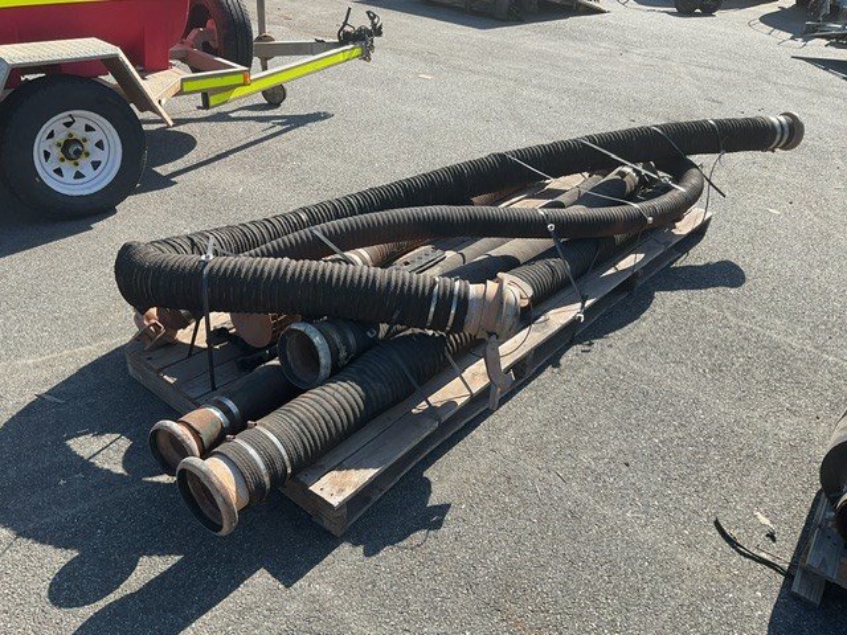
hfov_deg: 61.7
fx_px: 710
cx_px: 424
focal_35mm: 29
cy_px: 318
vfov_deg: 48.2
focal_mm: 3
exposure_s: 1/1015
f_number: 1.8
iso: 16
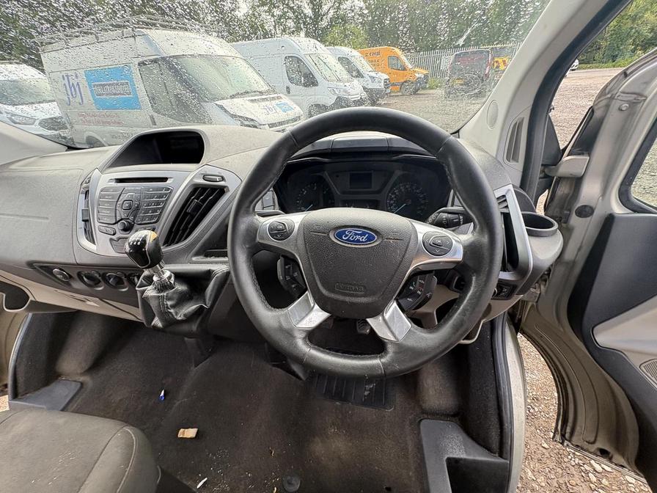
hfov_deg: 102.1
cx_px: 328
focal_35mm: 14
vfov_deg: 85.7
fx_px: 266
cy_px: 246
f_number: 2.2
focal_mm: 2.22
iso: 80
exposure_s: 1/138
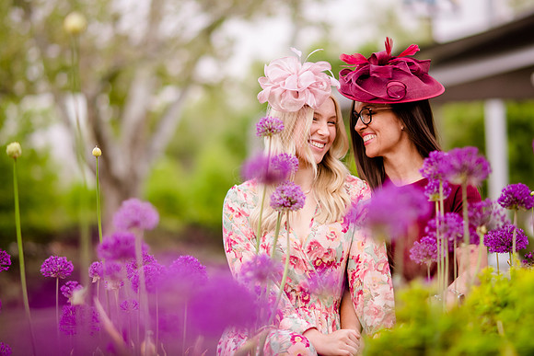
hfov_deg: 16.8
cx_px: 273
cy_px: 149
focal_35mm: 122
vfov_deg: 11.2
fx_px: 1813
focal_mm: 105
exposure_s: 1/200
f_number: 2
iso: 800
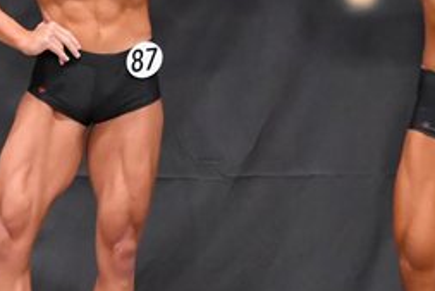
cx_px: -132
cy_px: 136
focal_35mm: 572
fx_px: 6915
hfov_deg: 3.6
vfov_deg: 2.4
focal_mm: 125
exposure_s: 1/400
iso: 6400
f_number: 5.6
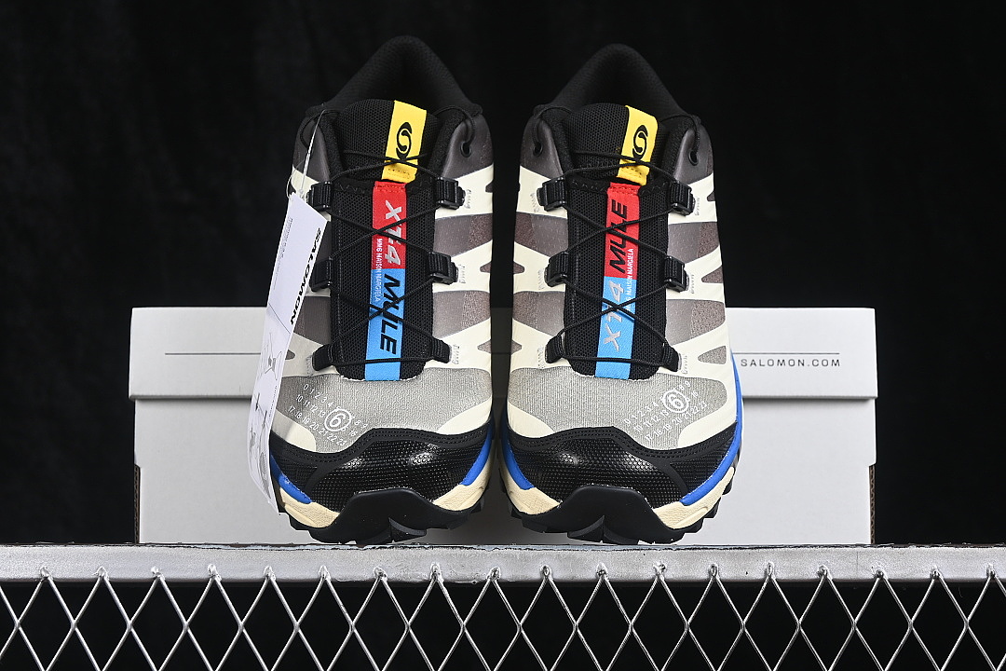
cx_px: 503
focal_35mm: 75
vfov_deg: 18.2
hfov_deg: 27.0
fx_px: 2096
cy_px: 336
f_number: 6.3
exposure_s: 1/60
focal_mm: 50
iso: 160
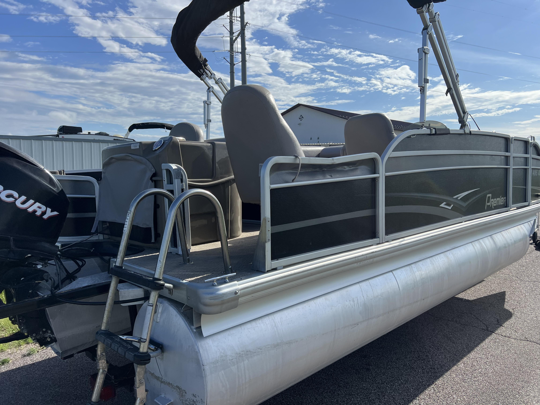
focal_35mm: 26
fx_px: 406
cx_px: 270
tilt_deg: -0.7
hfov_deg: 67.3
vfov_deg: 53.1
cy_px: 202
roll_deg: +1.1
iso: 50
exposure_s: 1/5076
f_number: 1.5
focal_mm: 5.7
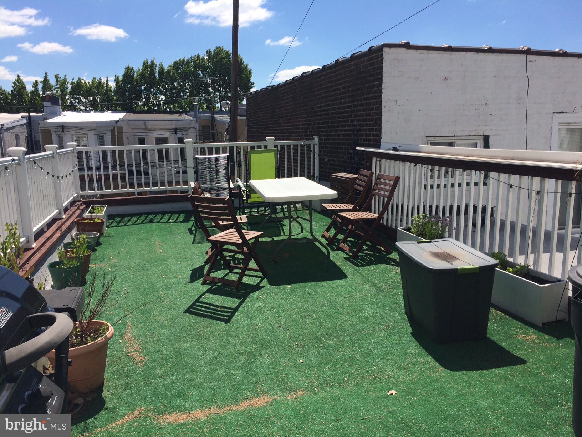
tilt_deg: -9.8
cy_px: 218
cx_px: 291
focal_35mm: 29
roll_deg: +0.5
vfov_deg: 48.2
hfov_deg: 61.7
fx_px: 488
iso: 32
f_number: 2.2
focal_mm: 4.15
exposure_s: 1/3165
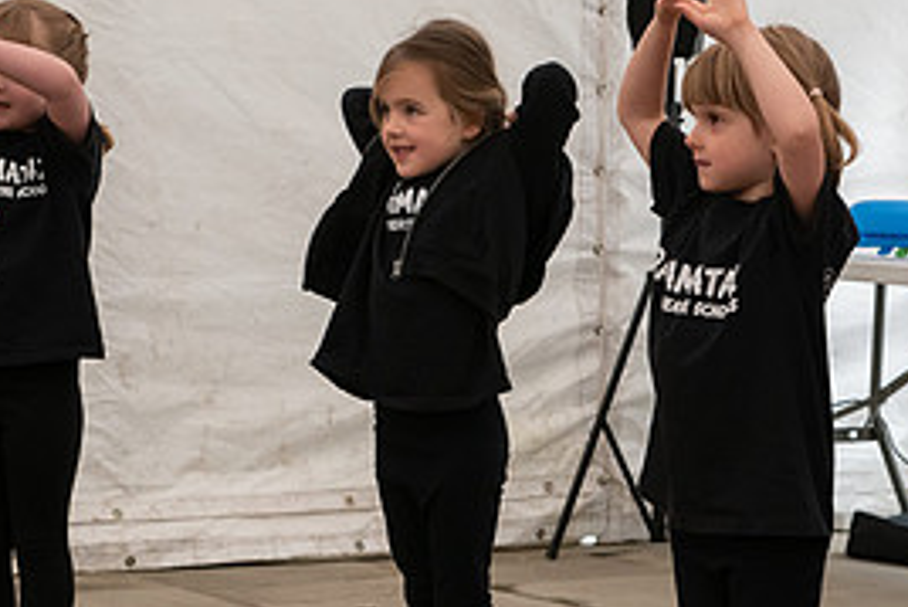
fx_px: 3281
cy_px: 371
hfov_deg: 15.7
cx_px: 695
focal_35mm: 130
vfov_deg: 10.6
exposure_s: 1/320
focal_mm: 60
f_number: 8
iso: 2000
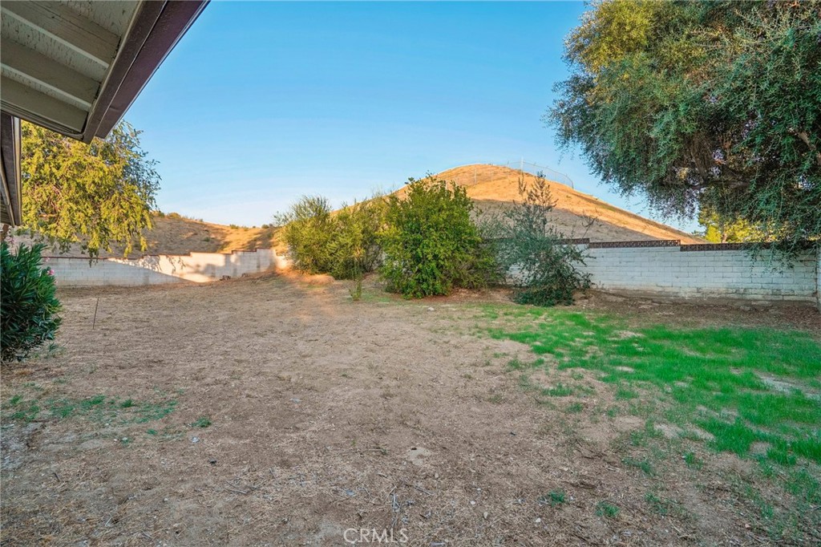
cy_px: 274
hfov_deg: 96.8
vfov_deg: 73.7
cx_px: 410
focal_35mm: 16
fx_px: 365
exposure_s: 1/125
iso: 400
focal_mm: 16
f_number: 8
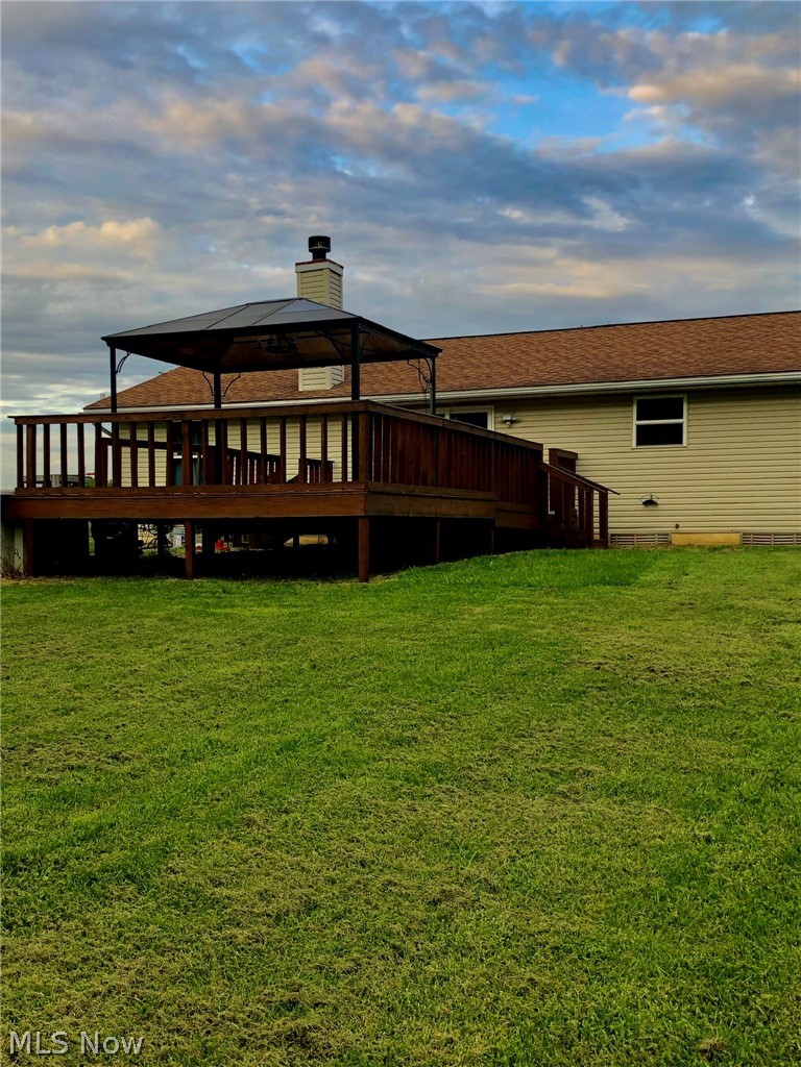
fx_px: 864
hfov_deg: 49.7
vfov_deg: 63.4
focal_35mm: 28
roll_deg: -0.2
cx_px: 400
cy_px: 534
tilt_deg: -3.0
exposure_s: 1/129
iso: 20
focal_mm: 4
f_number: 1.8
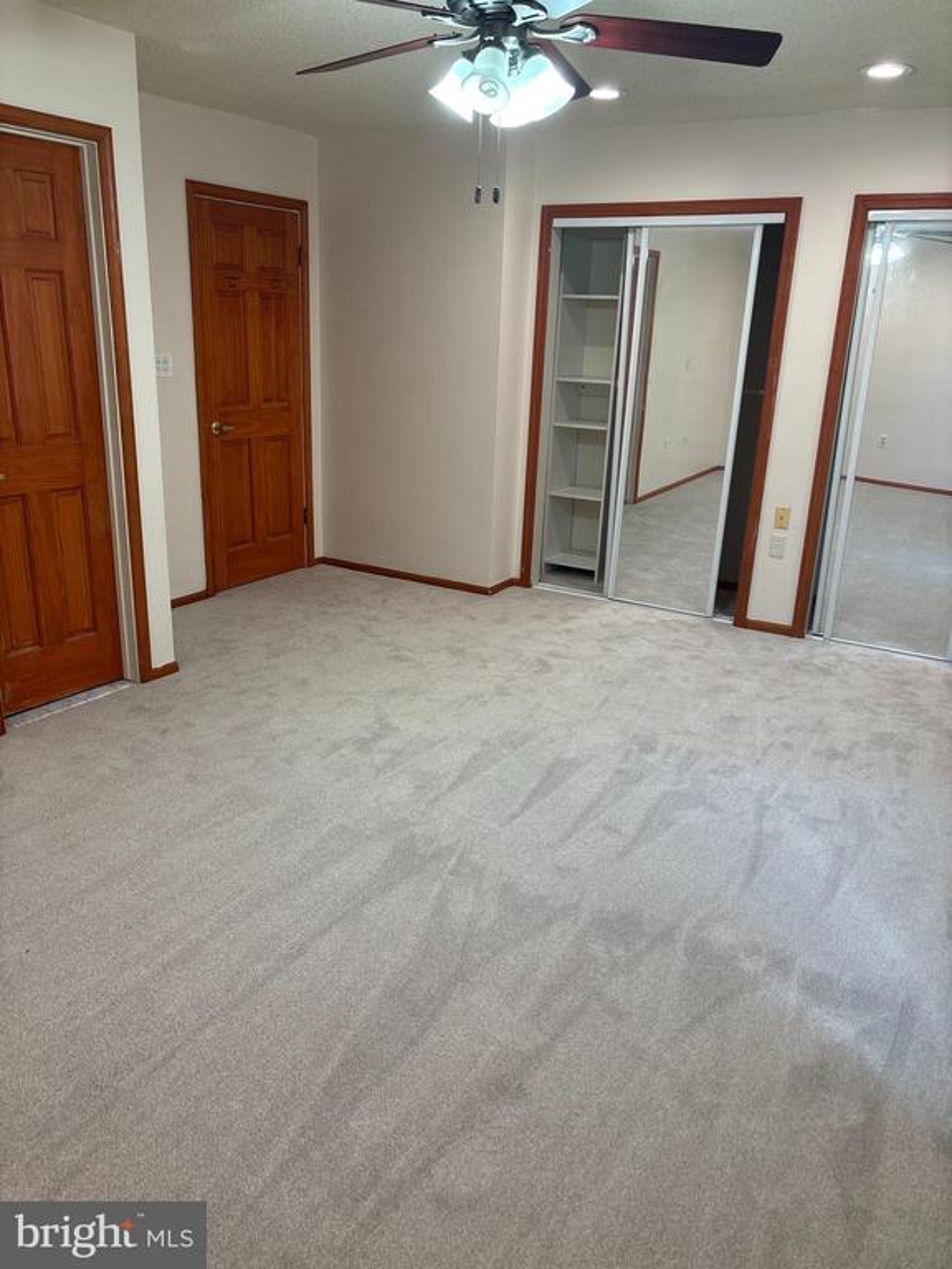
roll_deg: -4.2
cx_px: 476
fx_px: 953
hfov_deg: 53.1
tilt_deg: -18.8
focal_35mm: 26
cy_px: 634
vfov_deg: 67.3
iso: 80
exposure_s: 1/60
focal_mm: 5.96
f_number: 1.6
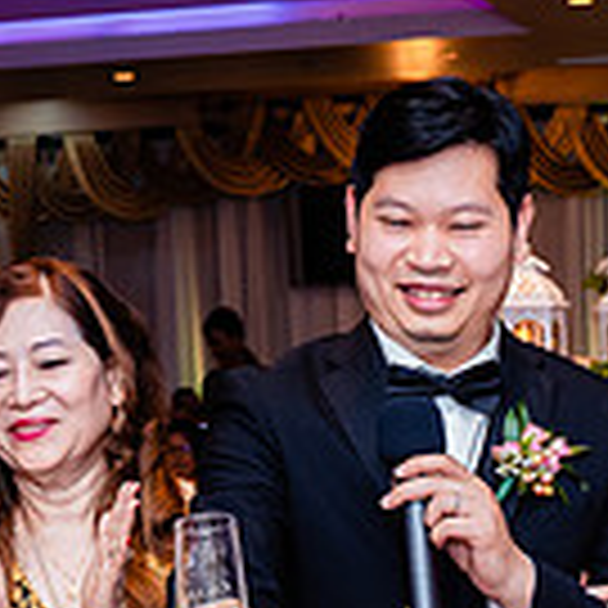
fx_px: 2146
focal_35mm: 108
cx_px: 439
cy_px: 649
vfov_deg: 15.7
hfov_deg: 16.1
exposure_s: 1/250
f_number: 4.5
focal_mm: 28
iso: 1600
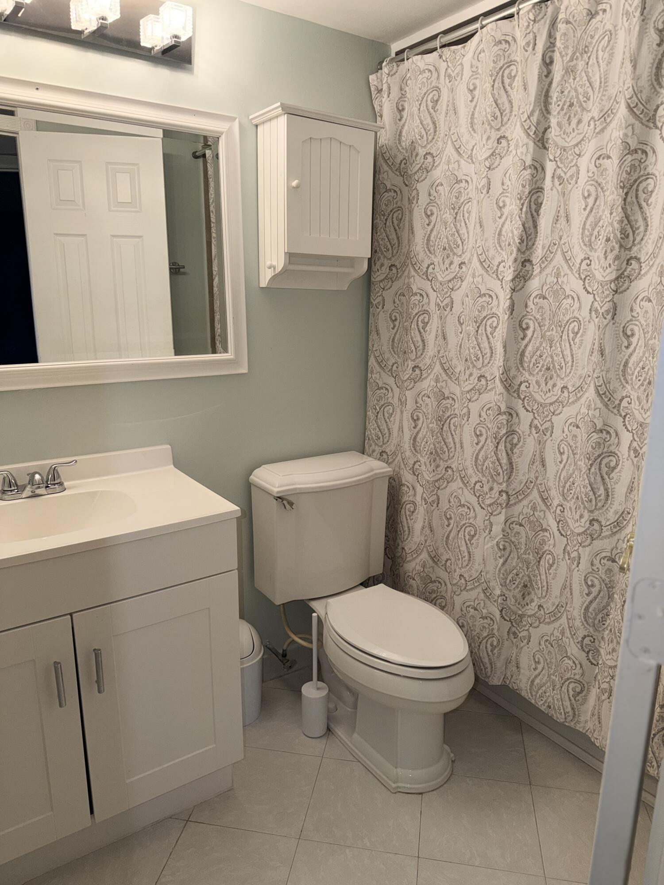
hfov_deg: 56.8
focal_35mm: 24
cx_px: 332
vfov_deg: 71.6
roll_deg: -1.2
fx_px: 614
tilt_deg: -13.6
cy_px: 442
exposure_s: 1/226
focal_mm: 6.76
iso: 50
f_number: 1.78
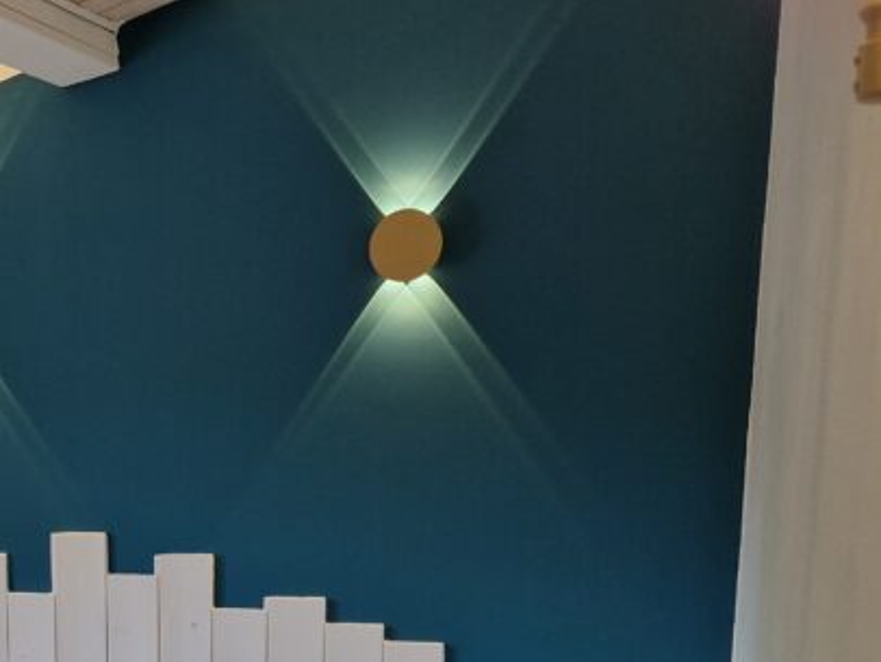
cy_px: 727
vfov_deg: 23.7
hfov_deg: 30.5
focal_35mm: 58
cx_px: -35
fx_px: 1477
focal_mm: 5.4
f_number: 1.8
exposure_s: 1/180
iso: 100
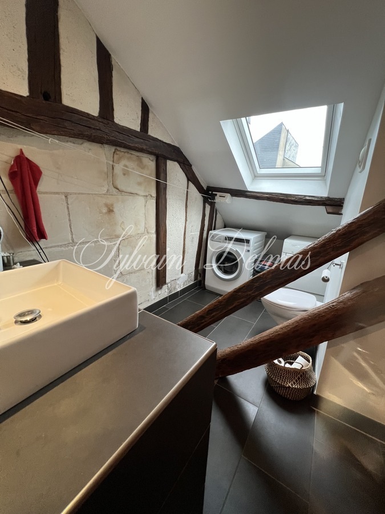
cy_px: 257
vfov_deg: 106.2
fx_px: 193
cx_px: 192
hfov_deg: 89.9
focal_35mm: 13
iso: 250
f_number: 1.8
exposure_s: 1/50
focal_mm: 1.57
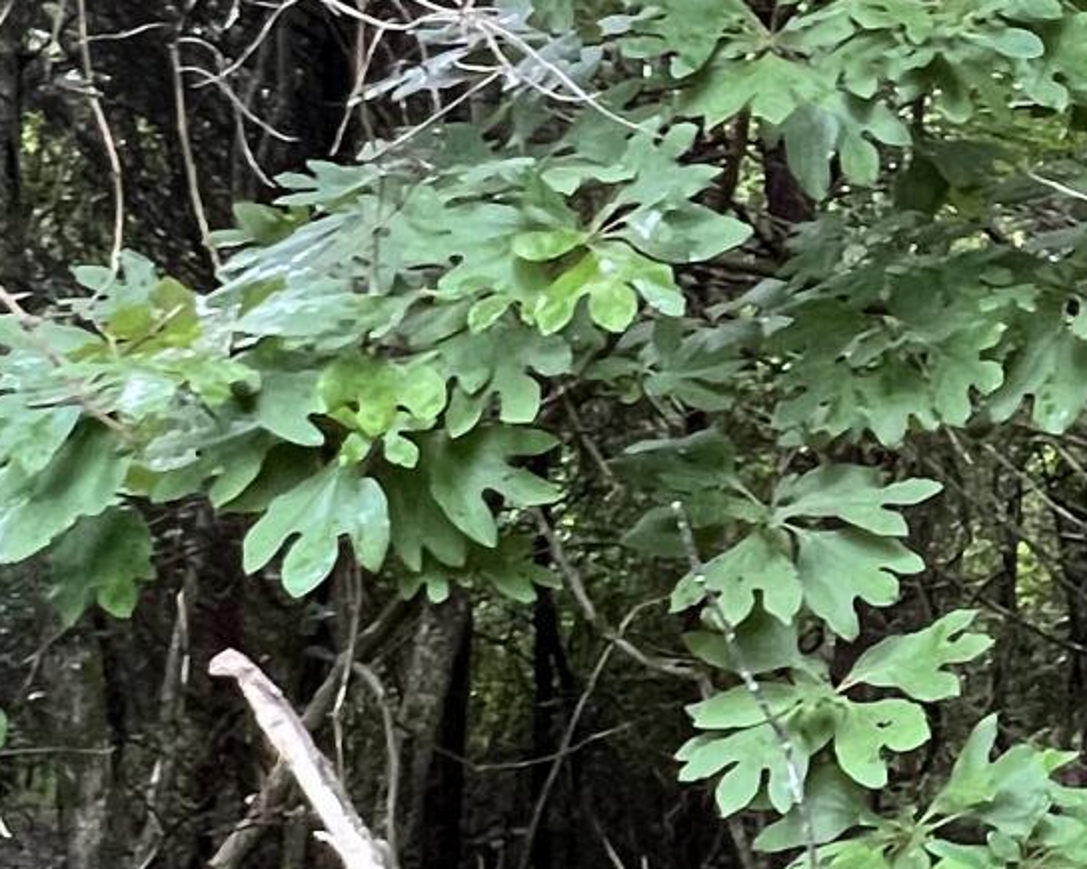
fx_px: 2252
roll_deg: -0.4
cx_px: 1642
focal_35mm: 70
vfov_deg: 21.5
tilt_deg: +11.0
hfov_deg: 22.3
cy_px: 134
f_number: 1.8
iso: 250
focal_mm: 1.57
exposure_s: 1/78
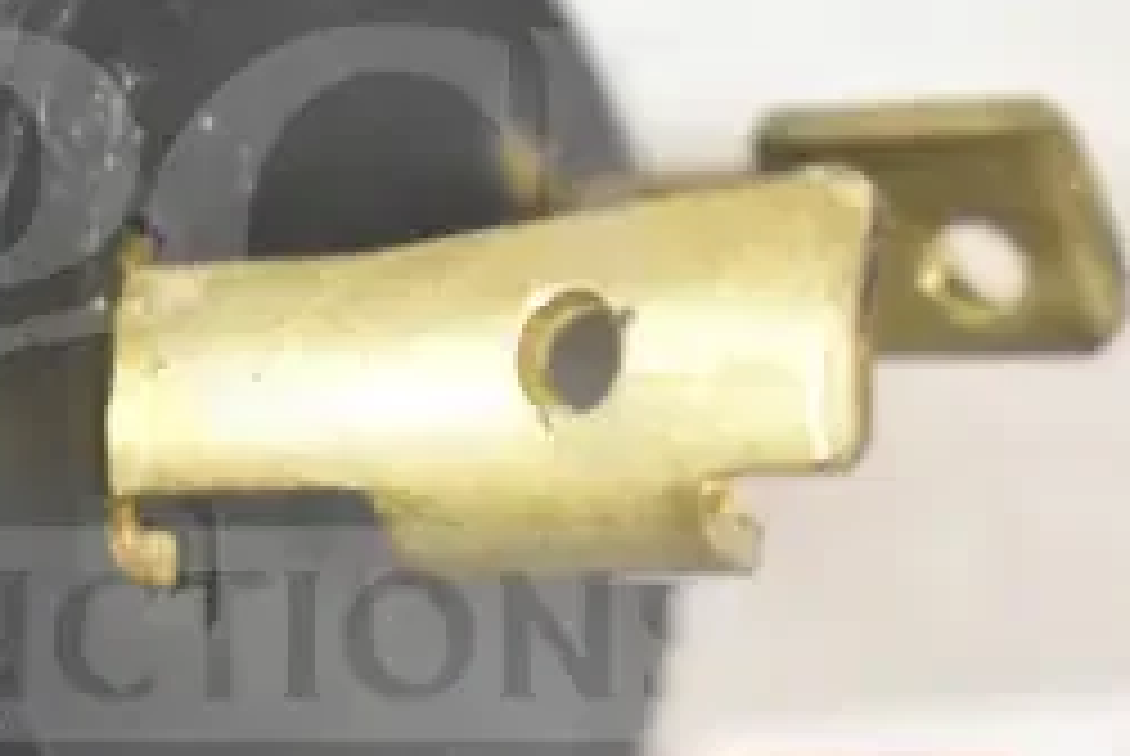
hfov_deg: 10.2
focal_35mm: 200
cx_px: 252
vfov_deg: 6.9
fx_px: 6292
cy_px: 385
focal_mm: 55
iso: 4500
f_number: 5.6
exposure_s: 1/100
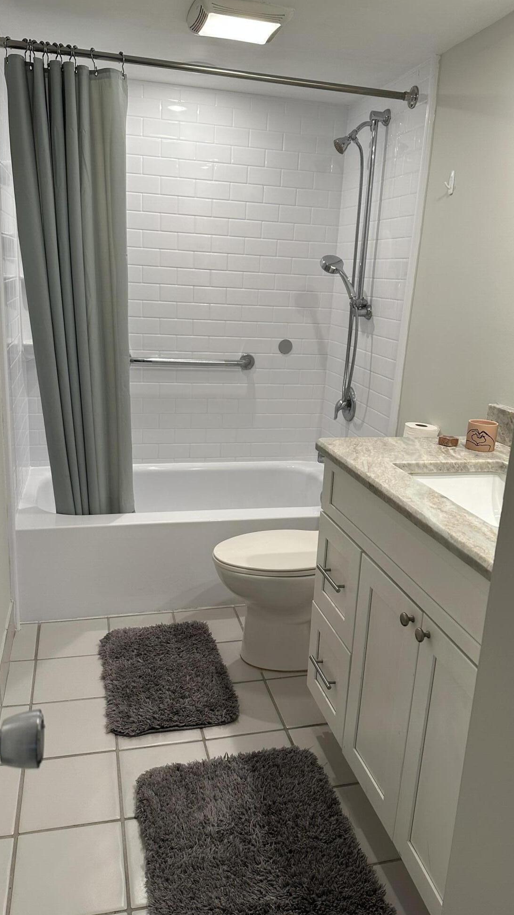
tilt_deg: -14.1
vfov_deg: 69.9
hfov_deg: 42.9
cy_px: 446
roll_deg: -2.5
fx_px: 654
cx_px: 259
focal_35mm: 27
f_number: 1.78
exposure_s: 1/120
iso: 125
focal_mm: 6.86
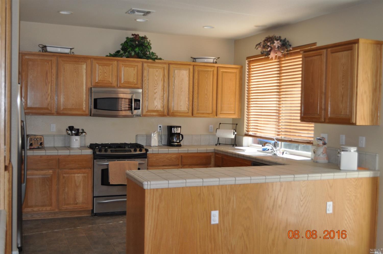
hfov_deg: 49.6
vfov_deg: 34.1
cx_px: 192
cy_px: 127
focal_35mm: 39
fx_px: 414
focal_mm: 26
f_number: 4.2
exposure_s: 1/200
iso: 400
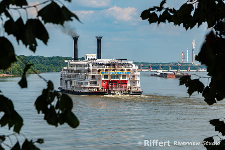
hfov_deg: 12.1
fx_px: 1064
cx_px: 112
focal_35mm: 170
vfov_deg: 8.1
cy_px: 75
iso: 110
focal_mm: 160
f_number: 10
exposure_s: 1/200
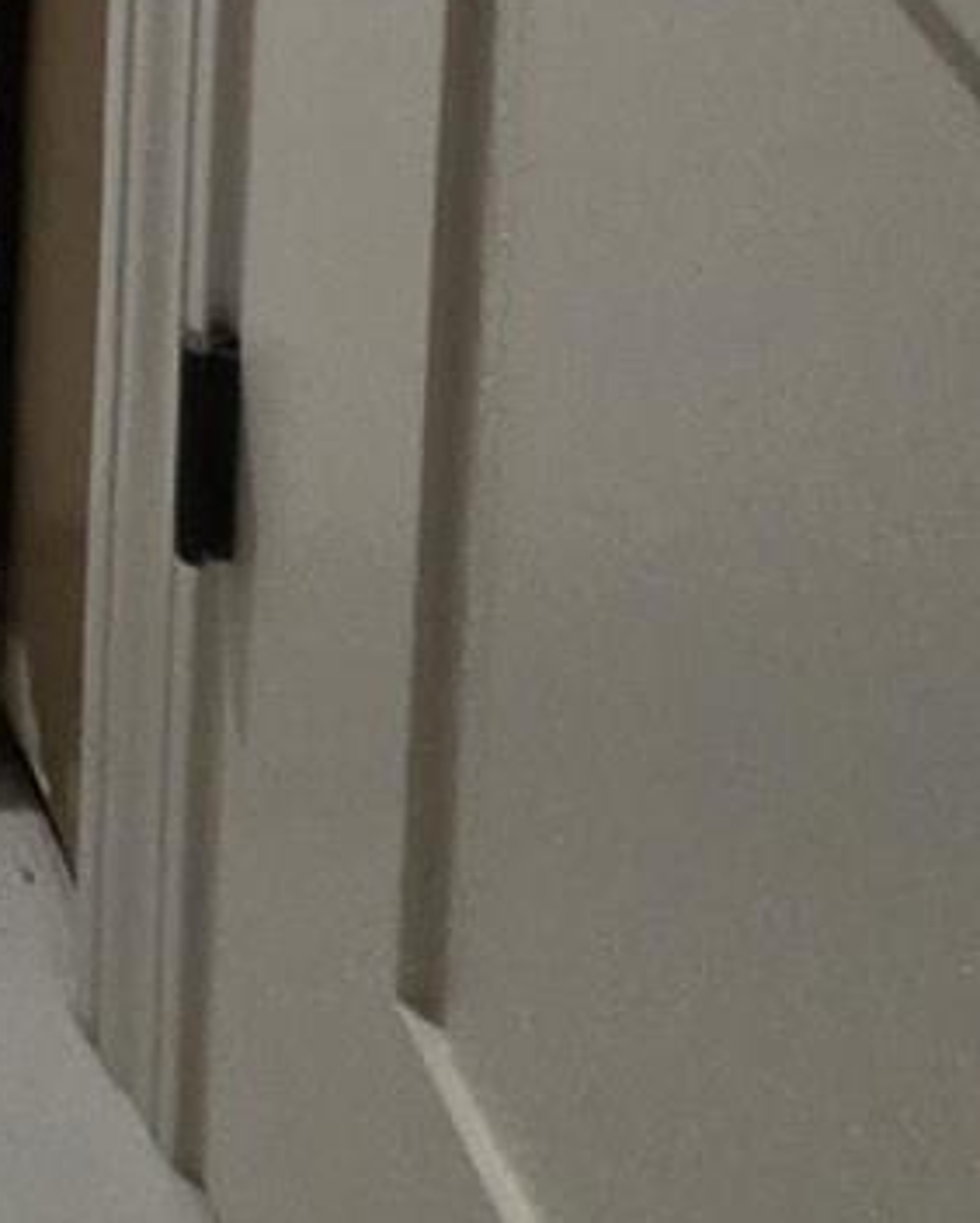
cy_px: -2547
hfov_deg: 12.7
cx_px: -1578
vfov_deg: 11.2
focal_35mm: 83
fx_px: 3007
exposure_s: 1/120
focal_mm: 2.2
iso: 200
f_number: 1.9
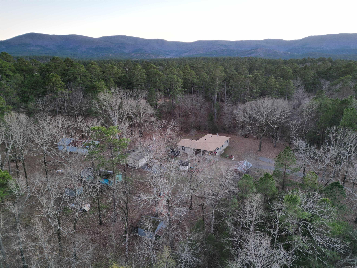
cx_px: 178
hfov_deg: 71.6
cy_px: 134
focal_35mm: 24
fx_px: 248
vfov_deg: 56.8
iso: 100
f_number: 1.7
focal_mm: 6.72
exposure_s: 1/40
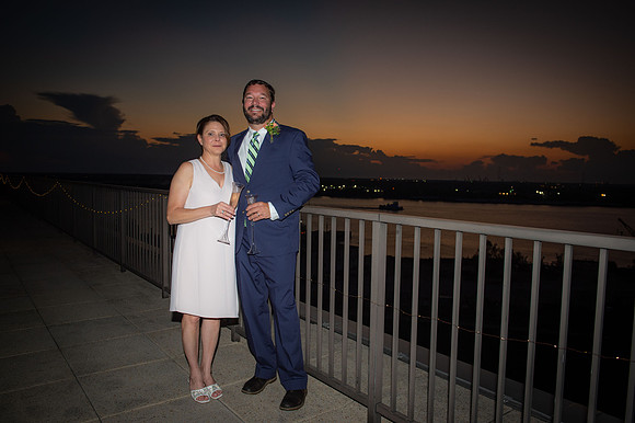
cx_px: 318
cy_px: 212
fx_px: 476
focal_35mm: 27
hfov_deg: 67.4
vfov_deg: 47.9
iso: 1000
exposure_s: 1/250
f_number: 5
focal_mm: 27
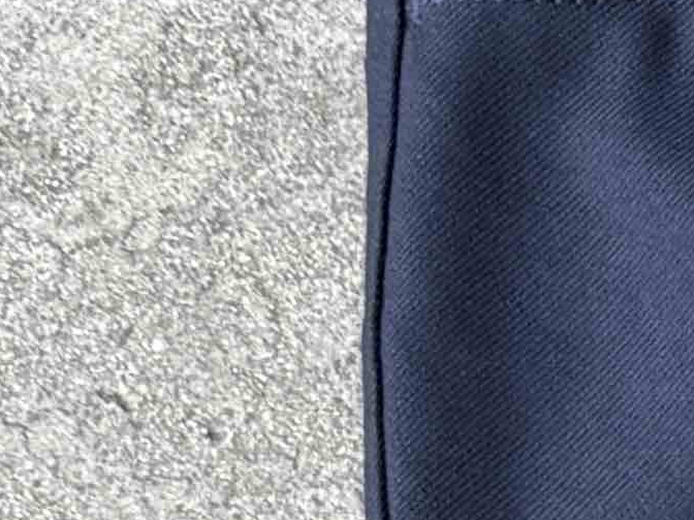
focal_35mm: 204
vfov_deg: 6.5
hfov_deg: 8.9
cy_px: 1697
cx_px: 1548
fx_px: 4090
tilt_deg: -86.0
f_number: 1.78
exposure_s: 1/156
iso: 64
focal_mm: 6.76
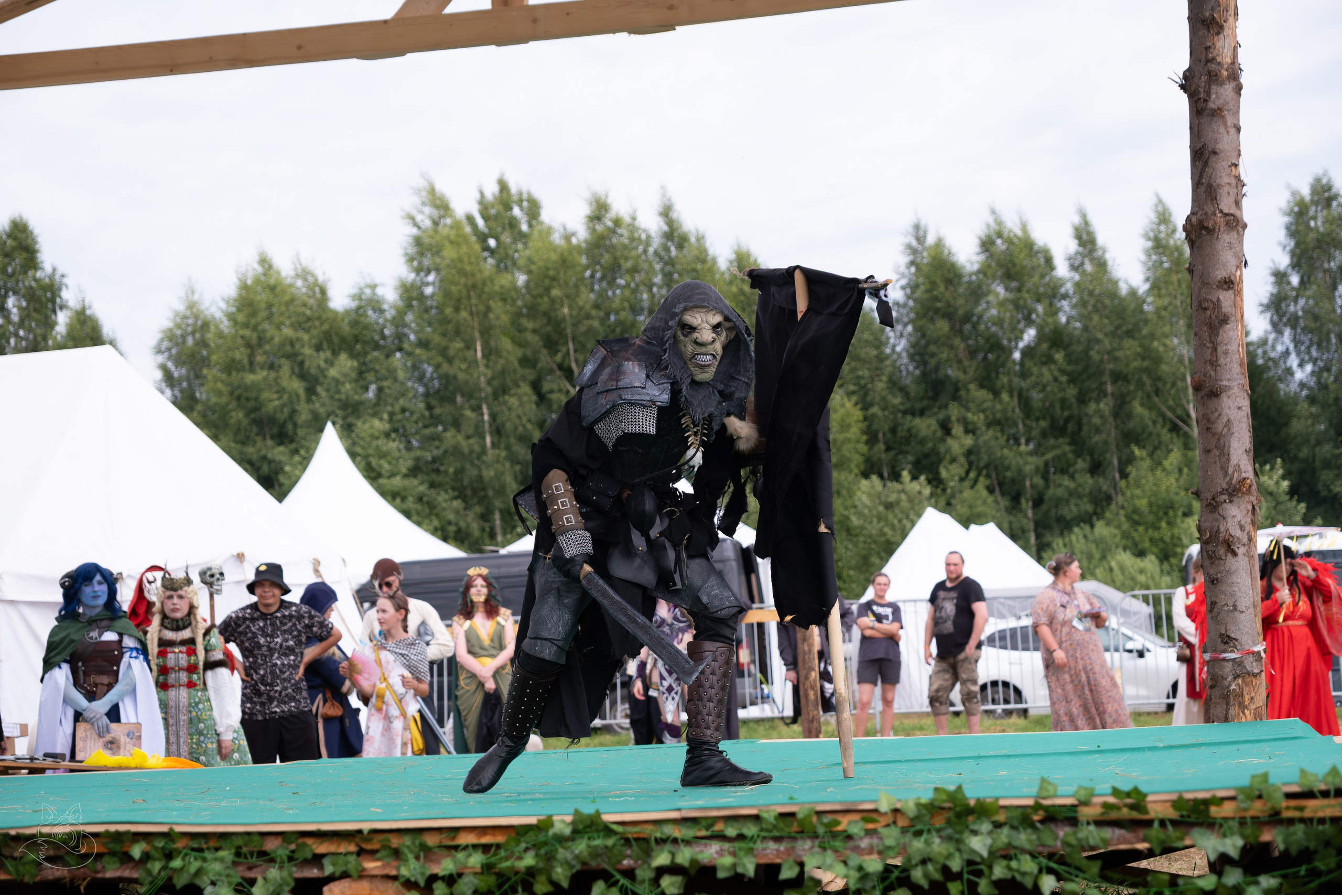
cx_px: 671
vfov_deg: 20.6
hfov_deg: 30.5
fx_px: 2460
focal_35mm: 66
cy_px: 448
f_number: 3.2
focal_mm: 44.1
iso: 160
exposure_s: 1/1000
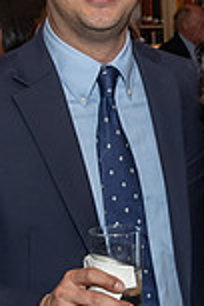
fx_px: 1351
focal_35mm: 159
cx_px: 305
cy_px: 82
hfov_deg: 8.4
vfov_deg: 12.9
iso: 400
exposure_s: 1/250
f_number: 7.1
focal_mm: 24
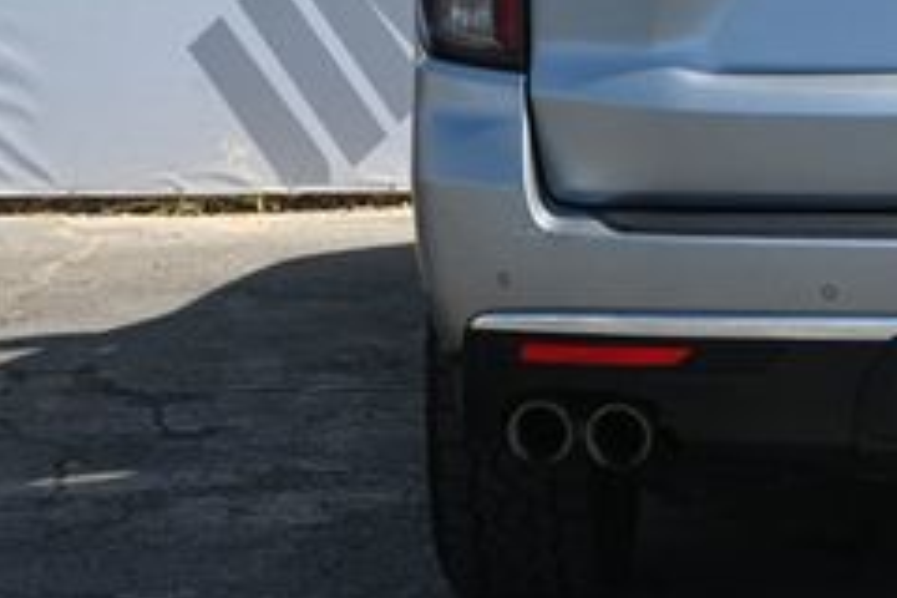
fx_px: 4094
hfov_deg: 12.2
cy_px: -26
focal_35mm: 164
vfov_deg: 8.3
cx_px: 1065
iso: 200
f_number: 5.6
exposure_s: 1/250
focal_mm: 41
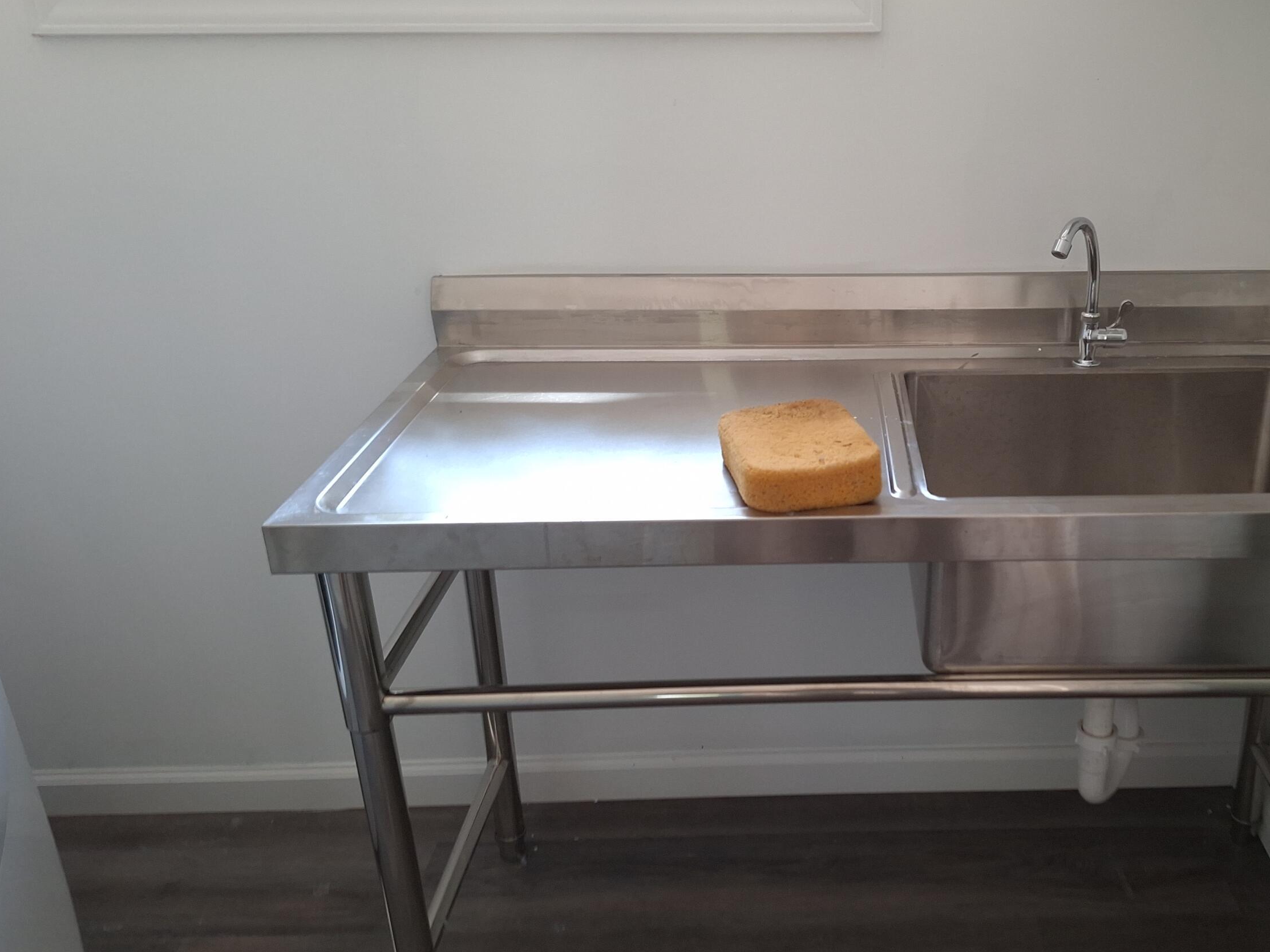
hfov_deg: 57.1
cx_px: 843
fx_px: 1137
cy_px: 475
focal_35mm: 31
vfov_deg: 45.4
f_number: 1.8
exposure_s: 1/40
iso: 125
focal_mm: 5.54
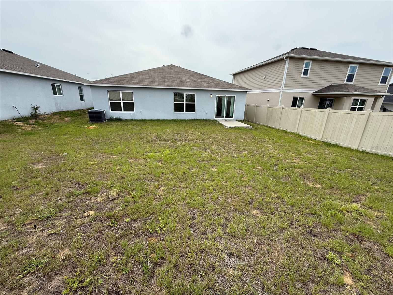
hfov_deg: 102.1
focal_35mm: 14
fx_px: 159
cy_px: 148
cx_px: 196
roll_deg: -1.4
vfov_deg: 85.7
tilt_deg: -16.5
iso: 50
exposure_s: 1/1050
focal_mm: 2.22
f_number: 2.2
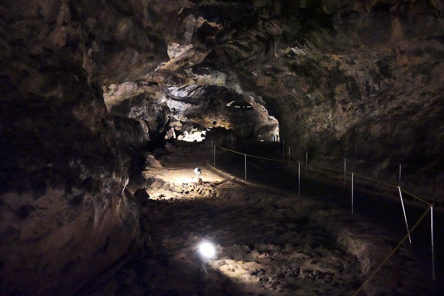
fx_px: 432
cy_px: 148
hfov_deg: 54.4
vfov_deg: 37.9
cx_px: 222
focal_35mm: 35
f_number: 3.5
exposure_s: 1/100
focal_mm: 35
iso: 32000
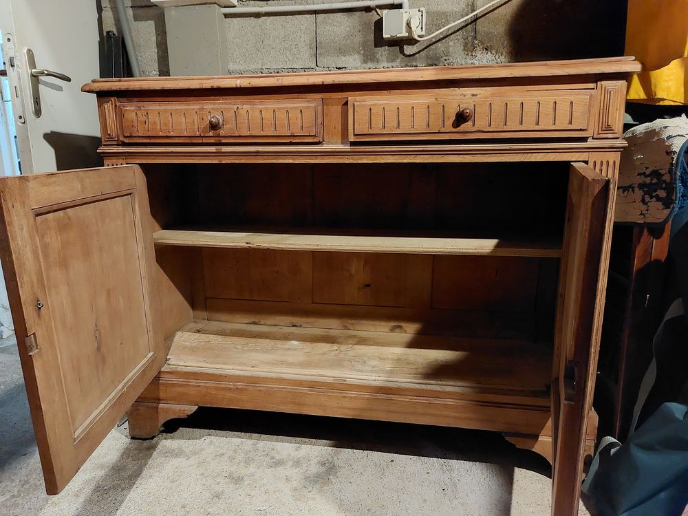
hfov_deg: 69.4
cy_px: 258
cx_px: 344
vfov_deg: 54.9
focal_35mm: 25
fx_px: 497
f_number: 1.8
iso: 1600
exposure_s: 1/25
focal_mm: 5.23
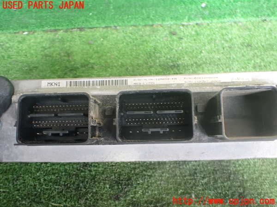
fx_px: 240
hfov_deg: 60.0
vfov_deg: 46.8
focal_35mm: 30
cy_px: 104
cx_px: 138
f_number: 2.3
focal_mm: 5.4
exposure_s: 1/60
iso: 800
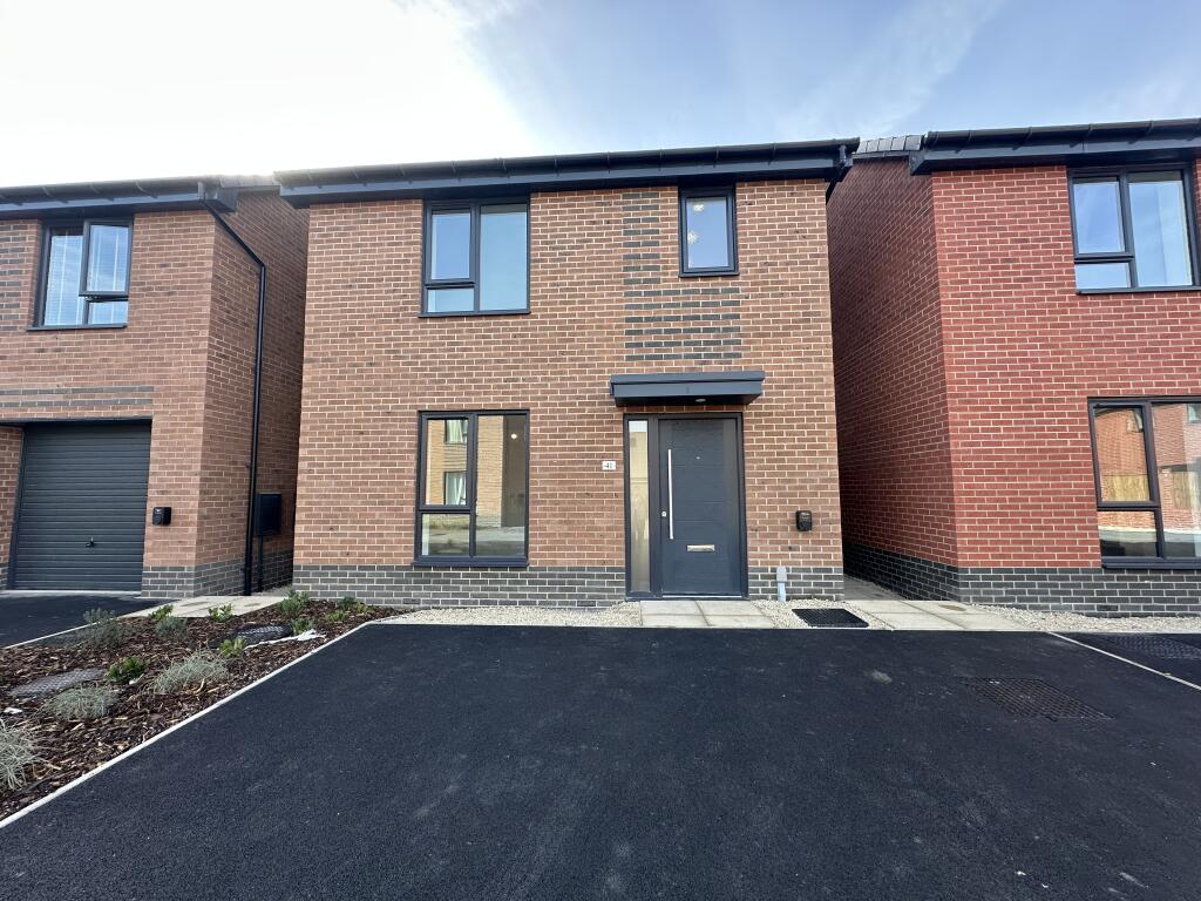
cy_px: 450
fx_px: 486
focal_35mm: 14
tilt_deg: +5.2
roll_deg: +0.5
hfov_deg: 102.1
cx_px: 600
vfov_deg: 85.7
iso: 40
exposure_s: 1/221
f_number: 2.2
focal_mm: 2.22
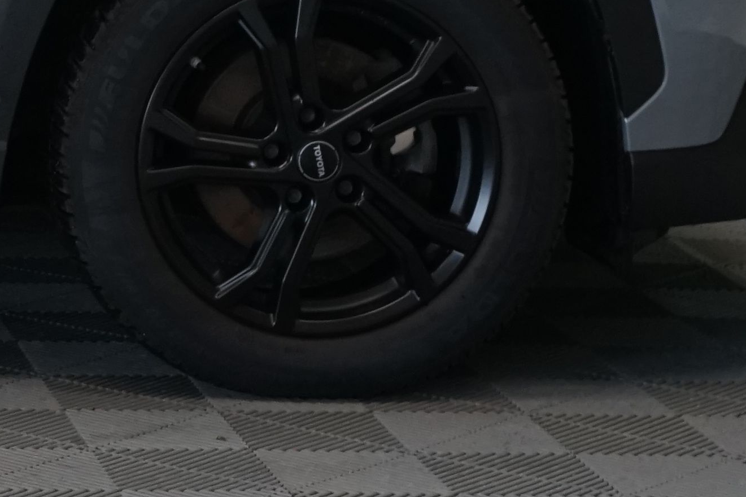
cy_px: -175
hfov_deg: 11.3
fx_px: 3481
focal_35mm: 168
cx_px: -660
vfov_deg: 8.1
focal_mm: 37
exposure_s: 1/40
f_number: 5.6
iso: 1250
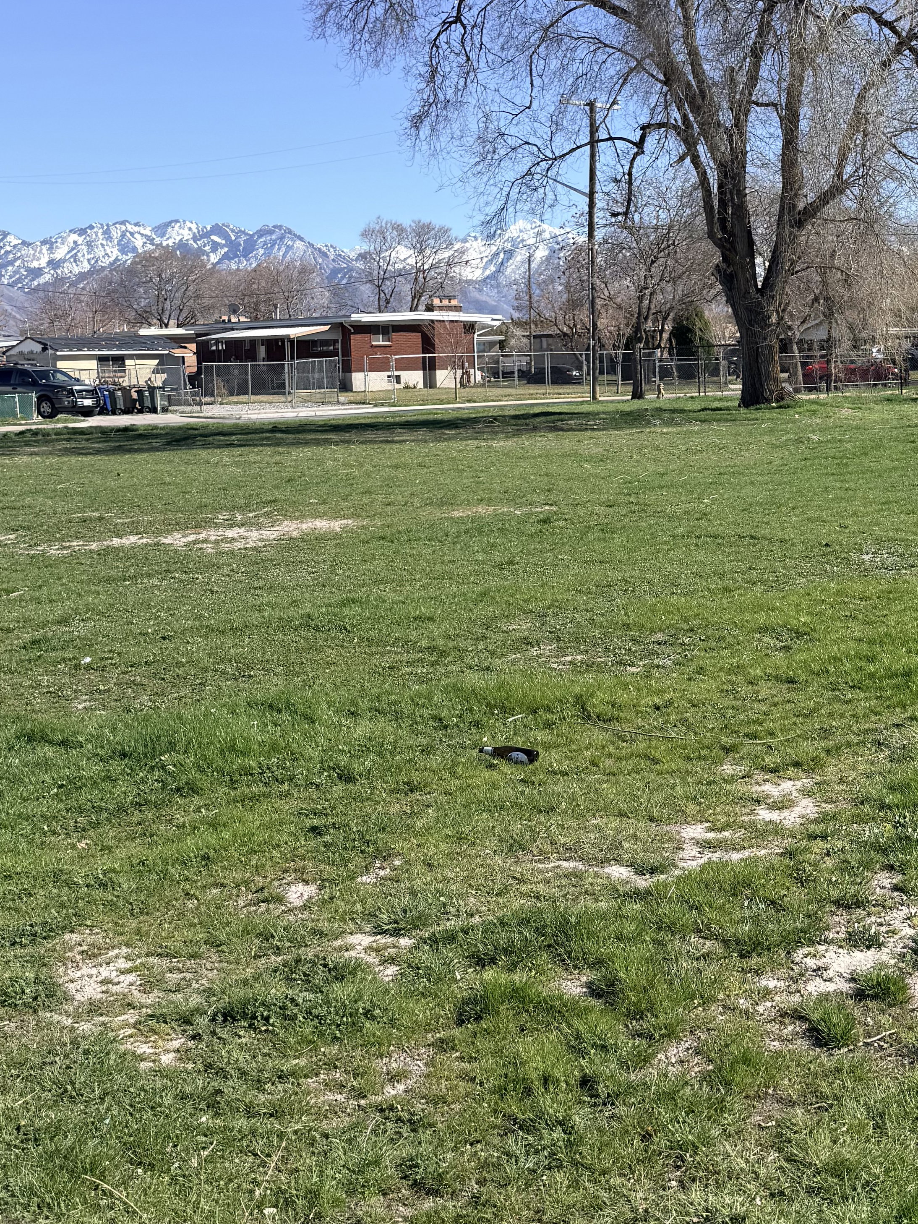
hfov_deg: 30.6
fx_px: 1662
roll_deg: +0.8
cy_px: 450
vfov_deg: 40.1
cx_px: 637
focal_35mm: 47
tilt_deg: -3.8
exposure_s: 1/3759
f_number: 1.78
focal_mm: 6.76
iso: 80
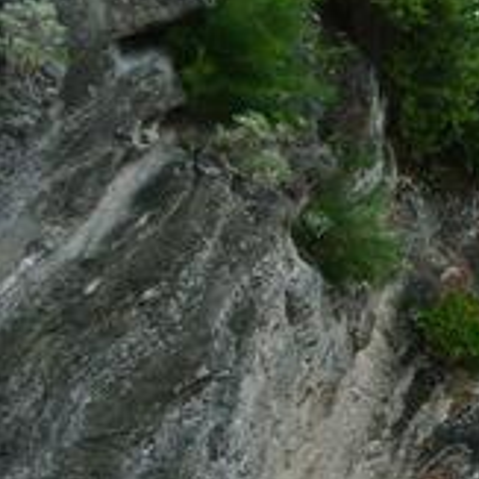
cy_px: 279
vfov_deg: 19.3
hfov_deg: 16.0
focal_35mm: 90
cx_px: 887
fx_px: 1409
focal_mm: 10
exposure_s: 1/400
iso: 100
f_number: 4
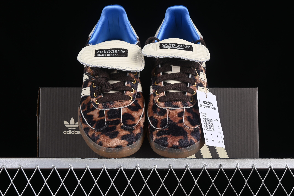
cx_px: 147
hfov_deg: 27.0
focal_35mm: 75
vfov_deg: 18.2
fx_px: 612
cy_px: 98
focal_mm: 50
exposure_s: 1/80
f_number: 7.1
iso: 160
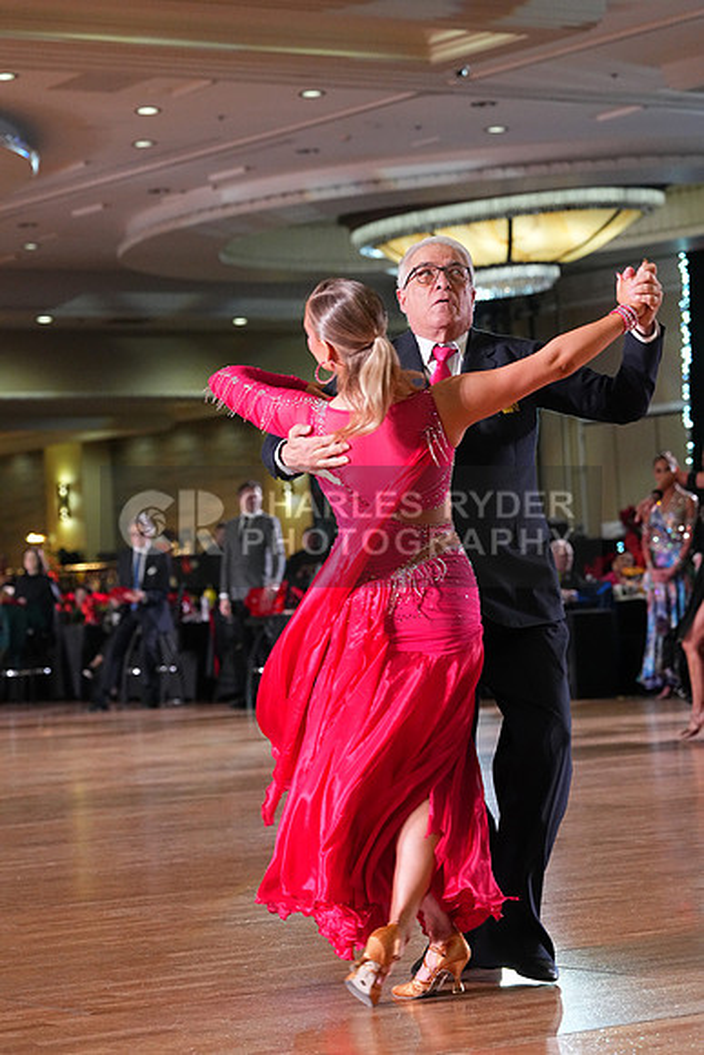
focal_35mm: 99
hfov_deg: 13.8
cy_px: 528
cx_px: 352
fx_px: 2902
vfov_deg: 20.6
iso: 6400
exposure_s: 1/400
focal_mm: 99
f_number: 5
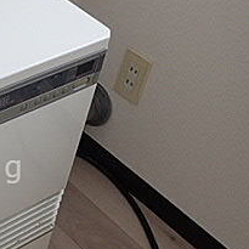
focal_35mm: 69
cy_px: 169
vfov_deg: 24.9
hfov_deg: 22.8
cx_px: -56
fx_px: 562
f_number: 2
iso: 100
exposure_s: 1/100
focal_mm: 4.5
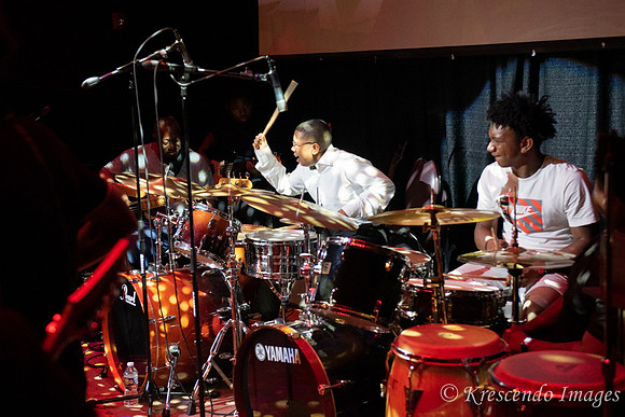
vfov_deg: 21.4
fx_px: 1101
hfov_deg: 31.7
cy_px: 199
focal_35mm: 63
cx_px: 287
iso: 3200
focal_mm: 52
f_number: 4
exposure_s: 1/200
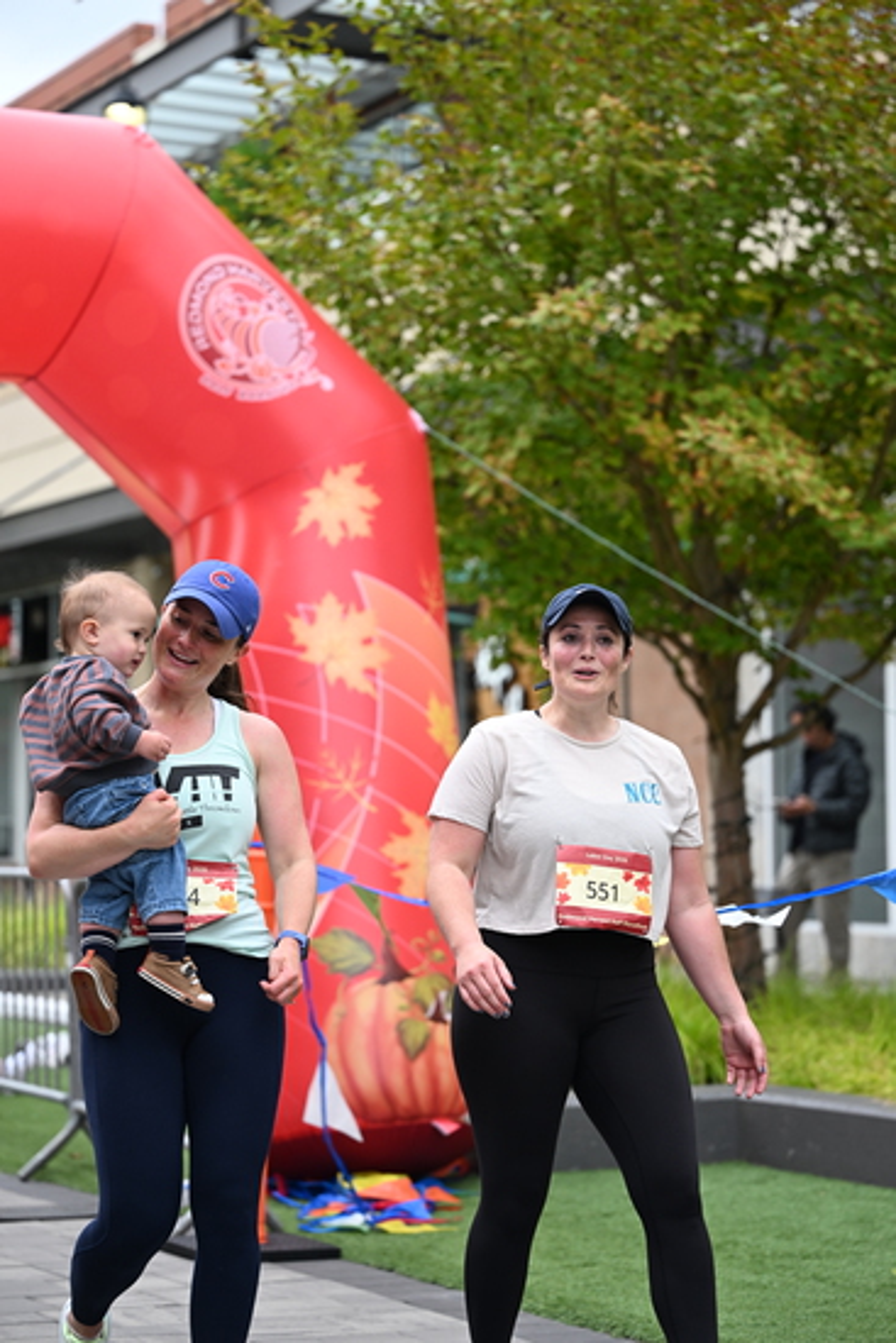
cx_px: 448
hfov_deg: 15.7
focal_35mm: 87
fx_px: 3246
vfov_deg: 23.4
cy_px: 672
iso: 640
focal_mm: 87
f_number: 2.8
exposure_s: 1/1600
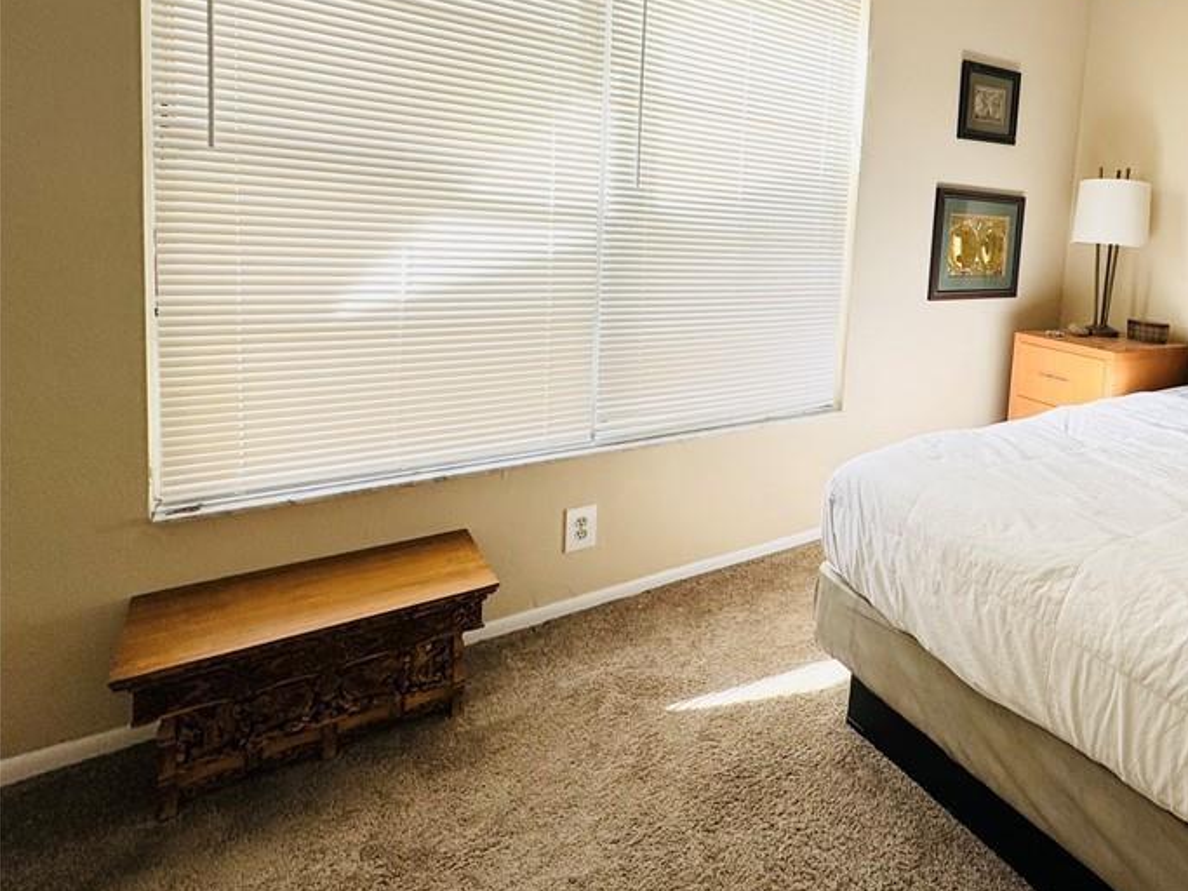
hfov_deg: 73.5
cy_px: 285
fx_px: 721
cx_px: 889
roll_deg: -4.5
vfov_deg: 61.6
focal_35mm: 21
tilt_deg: -8.3
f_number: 2.2
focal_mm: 2.22
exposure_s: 1/163
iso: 40
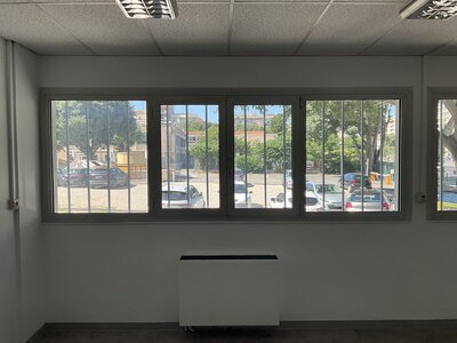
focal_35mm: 29
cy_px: 172
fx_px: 383
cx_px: 228
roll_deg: -0.6
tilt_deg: -2.7
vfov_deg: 48.2
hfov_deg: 61.7
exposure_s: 1/284
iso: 25
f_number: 1.8
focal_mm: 3
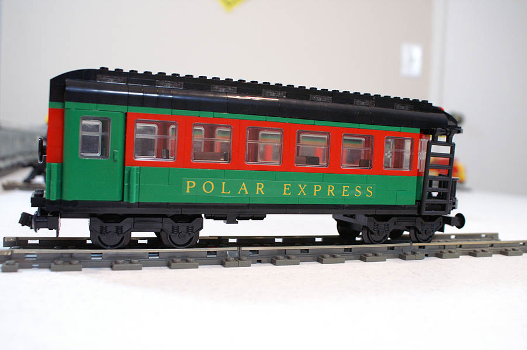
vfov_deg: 36.8
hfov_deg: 53.2
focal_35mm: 36
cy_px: 175
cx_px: 264
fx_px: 527
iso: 800
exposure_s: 1/30
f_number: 4.5
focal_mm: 24
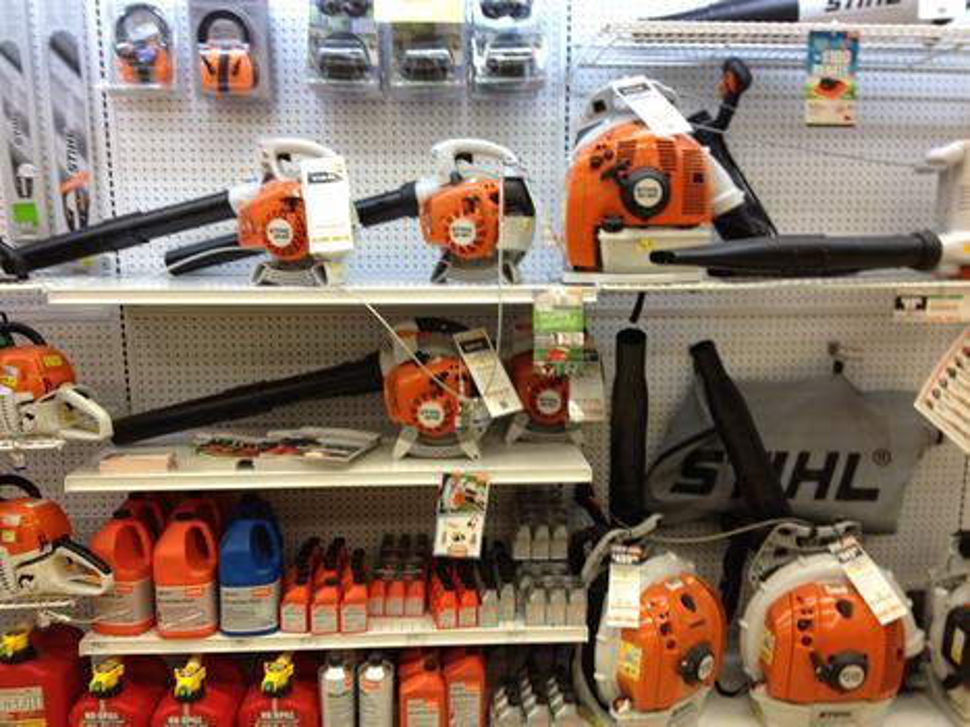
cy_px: 364
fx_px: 981
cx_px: 485
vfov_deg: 40.7
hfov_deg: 52.6
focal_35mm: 35
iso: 64
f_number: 2.4
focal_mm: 4.28
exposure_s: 1/24
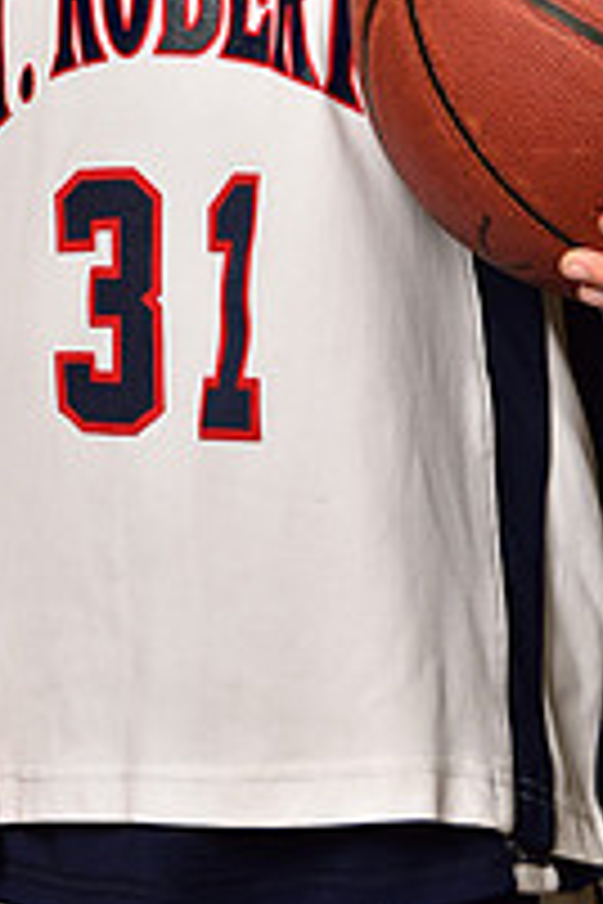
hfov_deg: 4.0
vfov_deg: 5.9
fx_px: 8718
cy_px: -387
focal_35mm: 347
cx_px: 250
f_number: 4.5
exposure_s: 1/200
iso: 250
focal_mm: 120
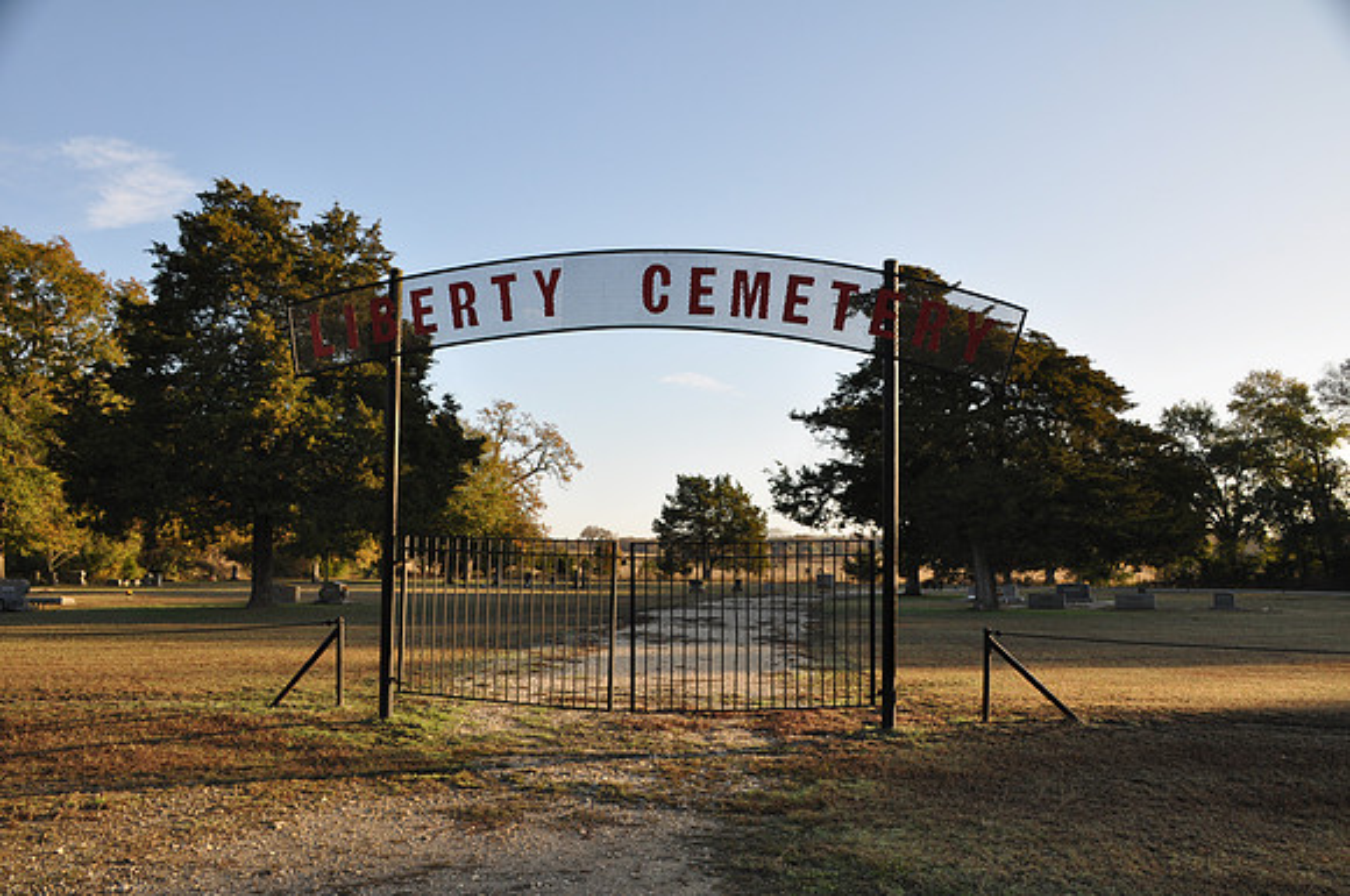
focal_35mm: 33
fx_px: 1236
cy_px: 448
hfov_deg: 57.3
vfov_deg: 39.9
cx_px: 675
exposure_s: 1/160
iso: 200
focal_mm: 22
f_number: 6.3
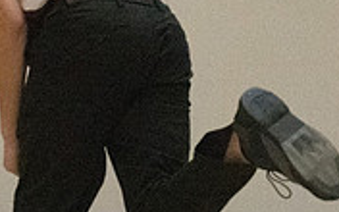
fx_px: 5571
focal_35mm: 603
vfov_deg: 2.2
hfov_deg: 3.5
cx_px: 431
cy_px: 160
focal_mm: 120
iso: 10000
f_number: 4
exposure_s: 1/1250
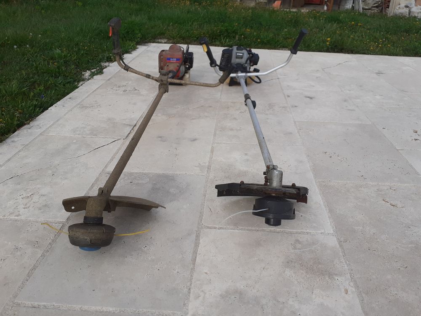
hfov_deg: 65.3
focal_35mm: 27
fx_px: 328
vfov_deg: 51.4
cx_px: 210
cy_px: 158
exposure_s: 1/1122
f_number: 1.9
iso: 40
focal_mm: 3.6
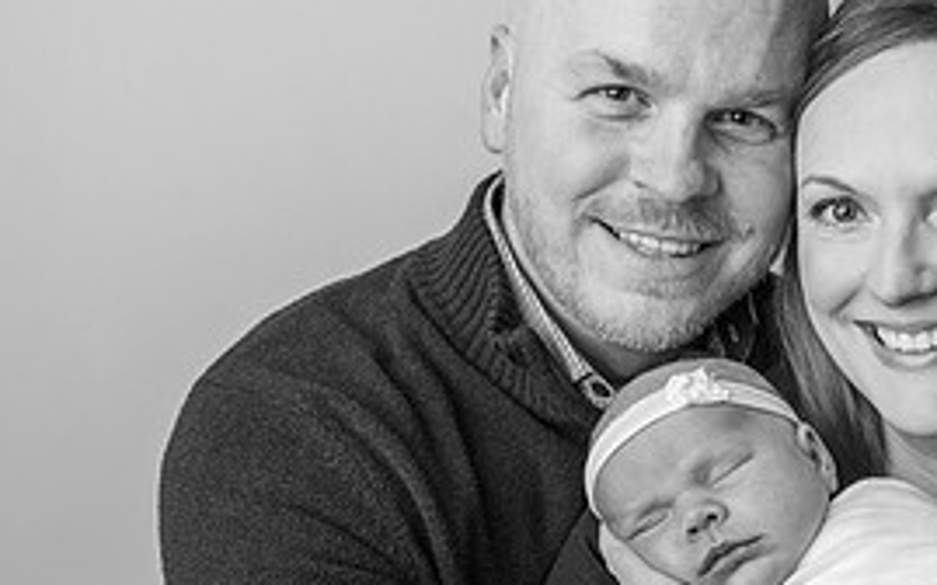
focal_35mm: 56
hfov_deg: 35.2
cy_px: 428
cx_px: 740
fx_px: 1430
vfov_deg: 22.9
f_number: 4.5
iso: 800
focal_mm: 24
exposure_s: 1/200
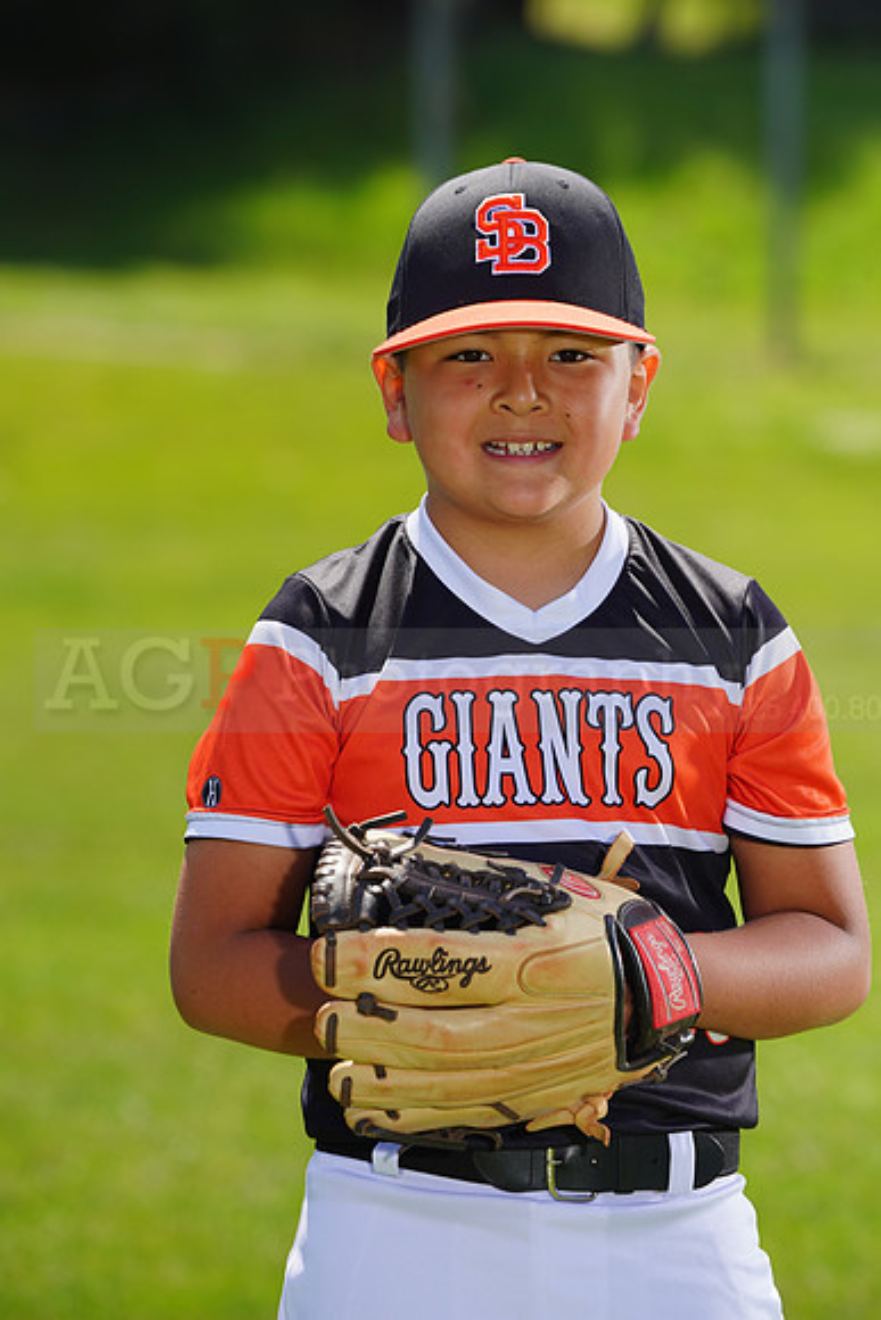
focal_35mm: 259
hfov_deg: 5.3
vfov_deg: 7.9
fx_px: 9501
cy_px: 660
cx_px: 440
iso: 100
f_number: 8
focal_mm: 259
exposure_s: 1/250
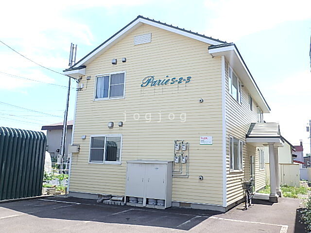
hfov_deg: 58.4
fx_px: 279
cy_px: 116
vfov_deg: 45.4
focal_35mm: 31
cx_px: 156
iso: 125
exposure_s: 1/320
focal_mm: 5.6
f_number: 4.7
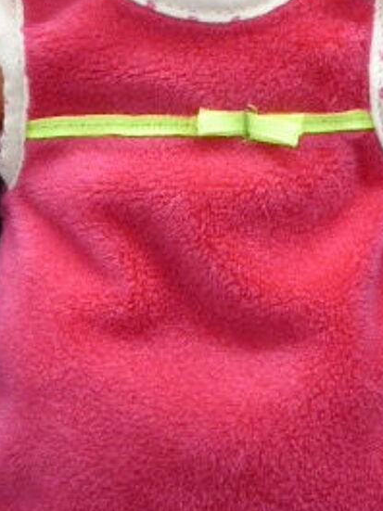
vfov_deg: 14.3
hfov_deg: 10.7
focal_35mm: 138
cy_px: 161
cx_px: 196
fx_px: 2037
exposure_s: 1/40
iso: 400
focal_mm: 9.7
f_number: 4.6
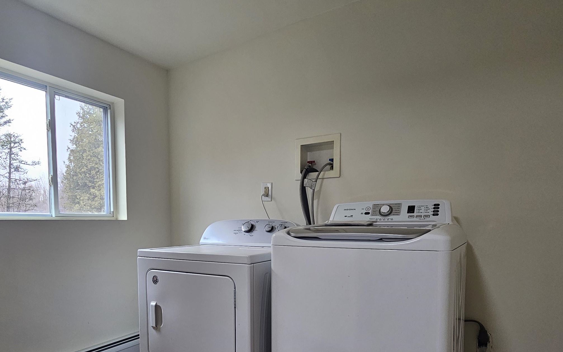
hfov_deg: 82.0
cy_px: 249
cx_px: 251
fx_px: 322
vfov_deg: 55.4
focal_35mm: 21
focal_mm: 2.2
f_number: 2.2
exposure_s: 1/60
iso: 100
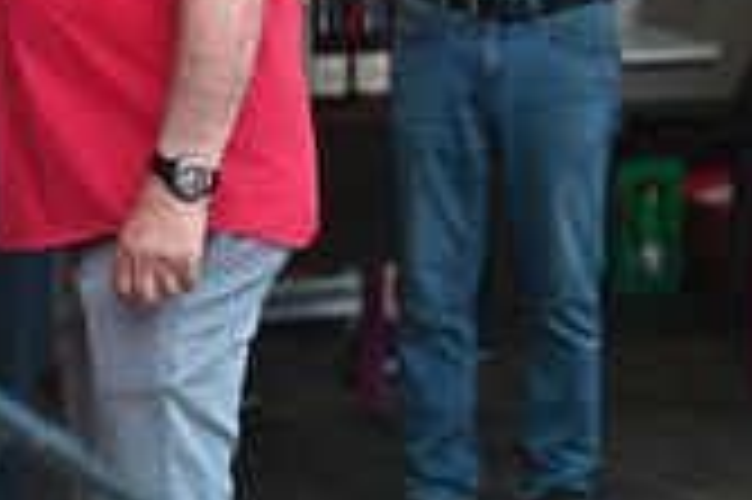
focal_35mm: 189
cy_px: -41
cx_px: -239
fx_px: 3944
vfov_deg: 7.2
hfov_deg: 10.6
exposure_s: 1/320
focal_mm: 70
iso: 1000
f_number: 3.2
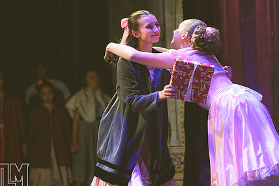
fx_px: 1418
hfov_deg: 11.2
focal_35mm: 183
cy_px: 74
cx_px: 175
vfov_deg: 7.5
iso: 1000
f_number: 2.8
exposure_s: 1/250
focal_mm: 135
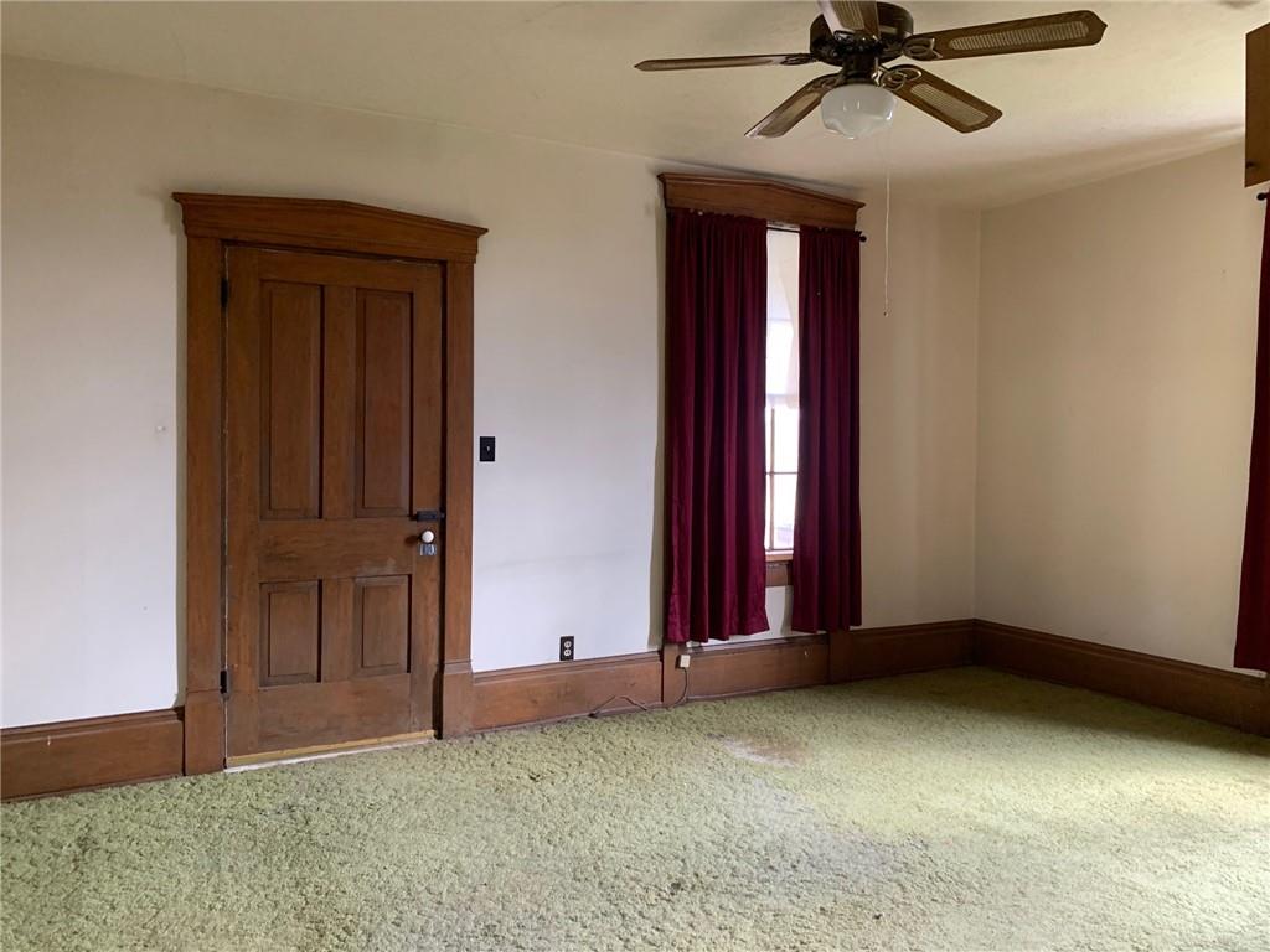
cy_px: 476
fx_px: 954
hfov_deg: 67.3
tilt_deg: +0.5
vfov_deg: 53.1
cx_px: 635
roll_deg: -1.0
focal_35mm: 26
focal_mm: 4.25
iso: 200
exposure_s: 1/60
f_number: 1.8
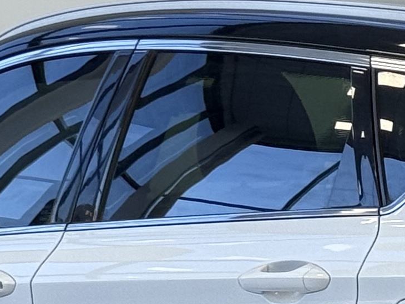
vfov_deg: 5.6
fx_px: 3101
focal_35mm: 265
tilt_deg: -2.9
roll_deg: -1.0
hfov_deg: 7.4
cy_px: 223
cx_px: 387
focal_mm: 6.76
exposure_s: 1/122
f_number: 1.78
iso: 64
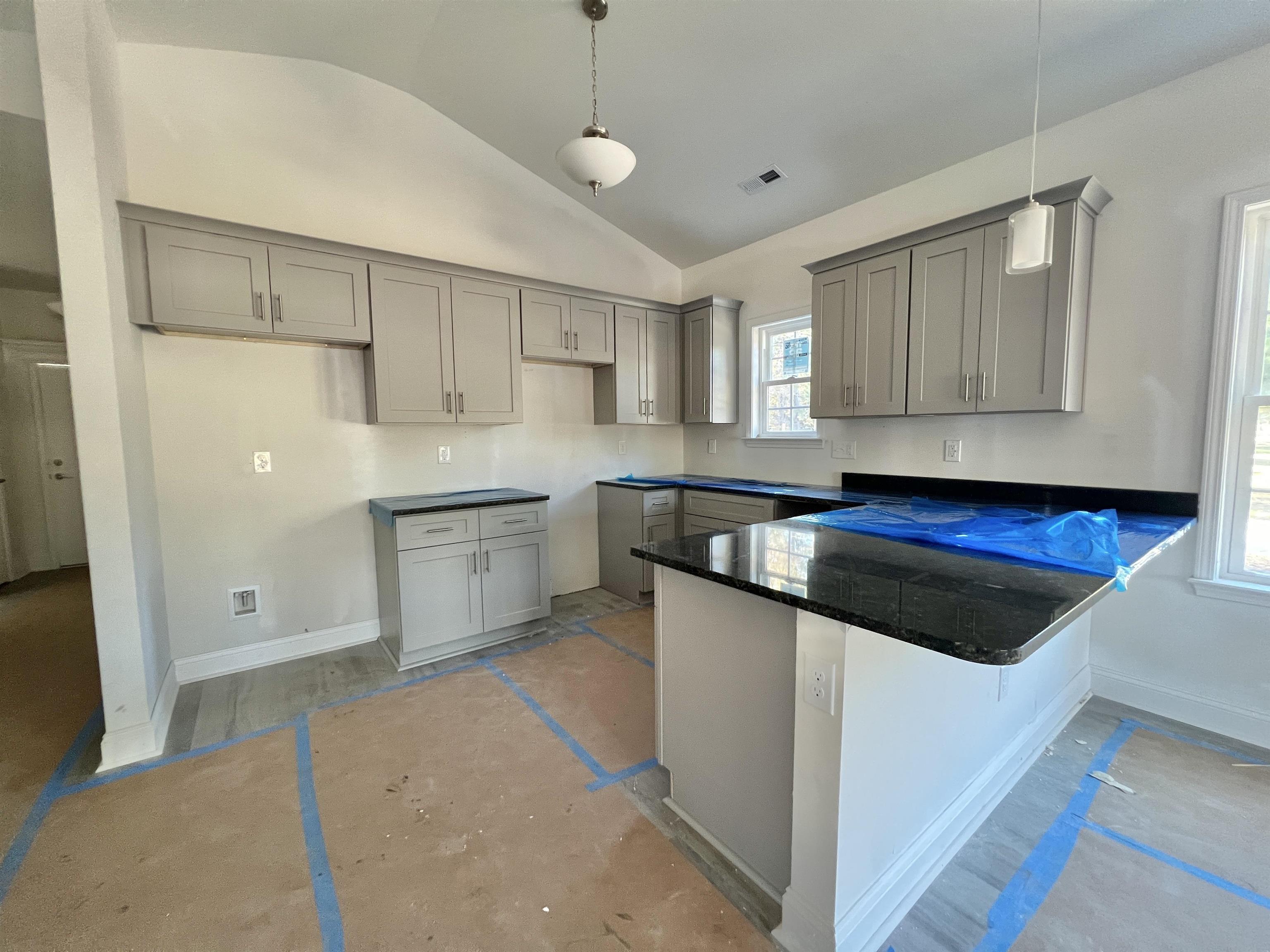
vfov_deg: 89.9
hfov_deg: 106.2
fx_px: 477
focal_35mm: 13
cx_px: 635
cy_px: 476
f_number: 1.8
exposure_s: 1/72
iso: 250
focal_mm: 1.57
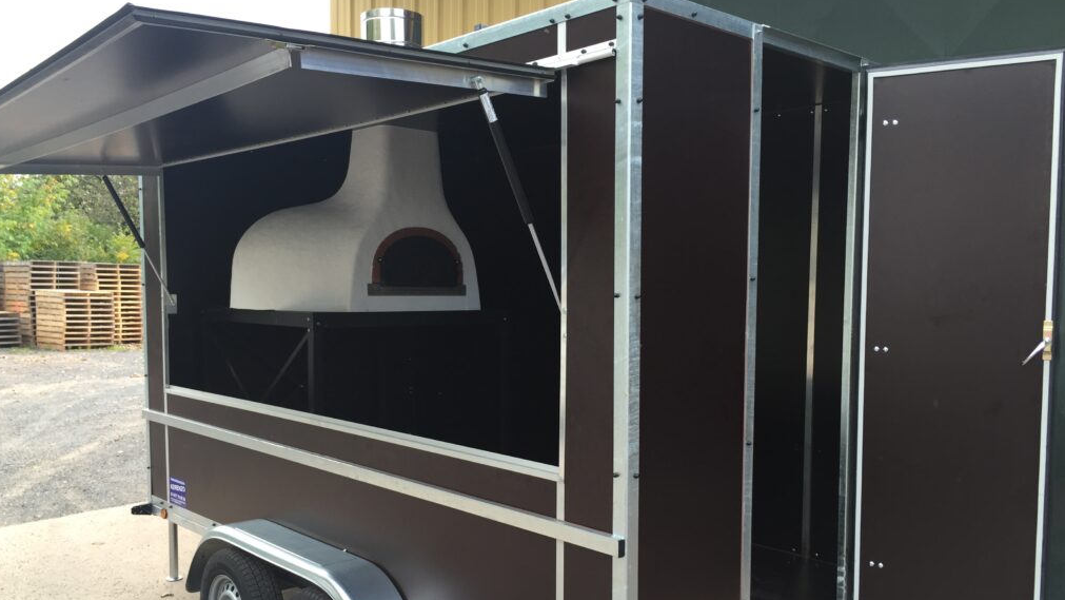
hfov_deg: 61.0
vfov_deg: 36.6
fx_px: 904
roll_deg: -1.5
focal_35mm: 32
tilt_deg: -3.9
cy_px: 357
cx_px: 529
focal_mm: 4.15
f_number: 2.2
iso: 32
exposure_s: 1/120
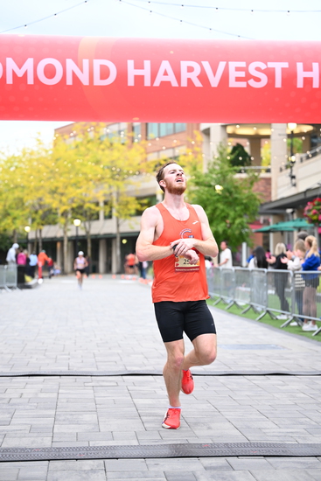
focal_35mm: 70
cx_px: 160
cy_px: 240
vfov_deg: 28.8
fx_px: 936
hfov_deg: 19.5
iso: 1600
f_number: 2.8
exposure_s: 1/800
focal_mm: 70
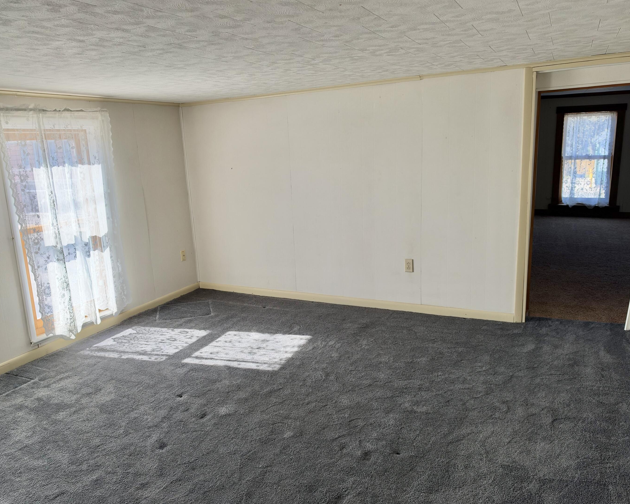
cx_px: 289
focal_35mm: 26
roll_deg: +3.7
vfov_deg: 54.9
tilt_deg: -11.9
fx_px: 485
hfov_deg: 65.9
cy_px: 254
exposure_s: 1/216
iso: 64
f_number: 1.8
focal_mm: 6.93
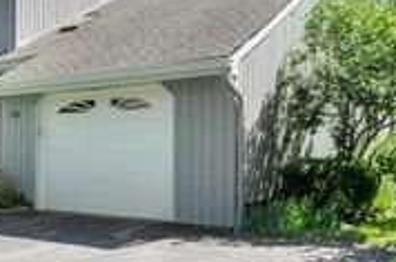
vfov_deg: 29.7
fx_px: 494
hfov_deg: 40.5
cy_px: 150
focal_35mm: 45
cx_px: 42
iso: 250
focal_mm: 16
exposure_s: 1/1250
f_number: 4.5
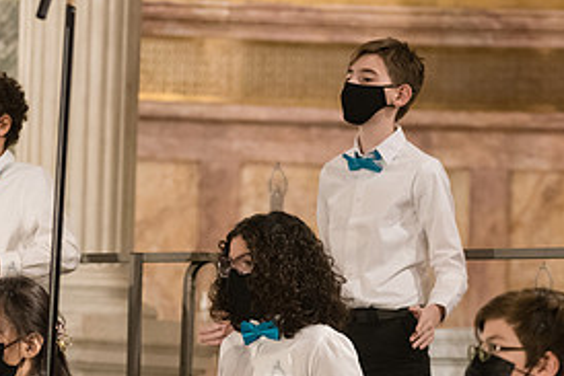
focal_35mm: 237
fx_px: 3715
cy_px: 396
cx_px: 276
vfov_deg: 5.8
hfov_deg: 8.7
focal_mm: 112
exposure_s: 1/200
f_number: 4
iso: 4000
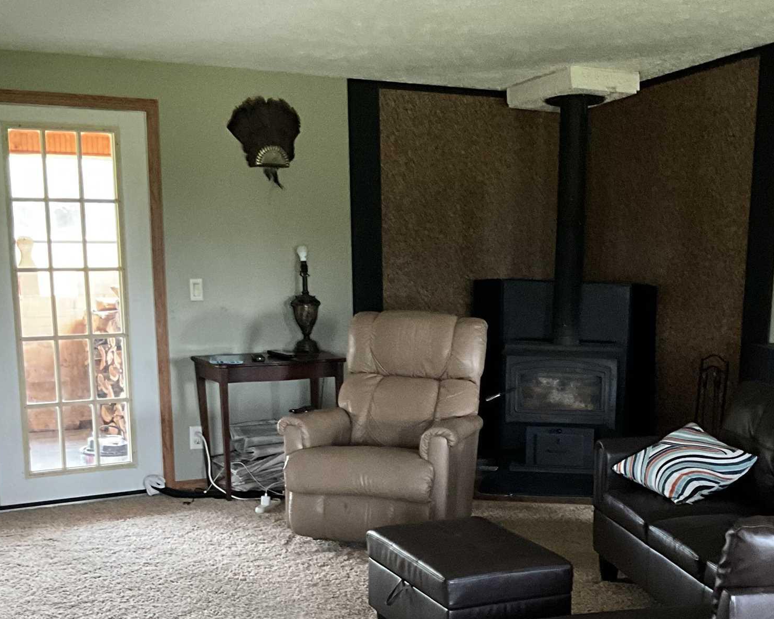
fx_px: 1351
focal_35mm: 59
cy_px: 512
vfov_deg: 25.3
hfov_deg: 31.6
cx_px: 549
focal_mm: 3
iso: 250
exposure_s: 1/60
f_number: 1.8
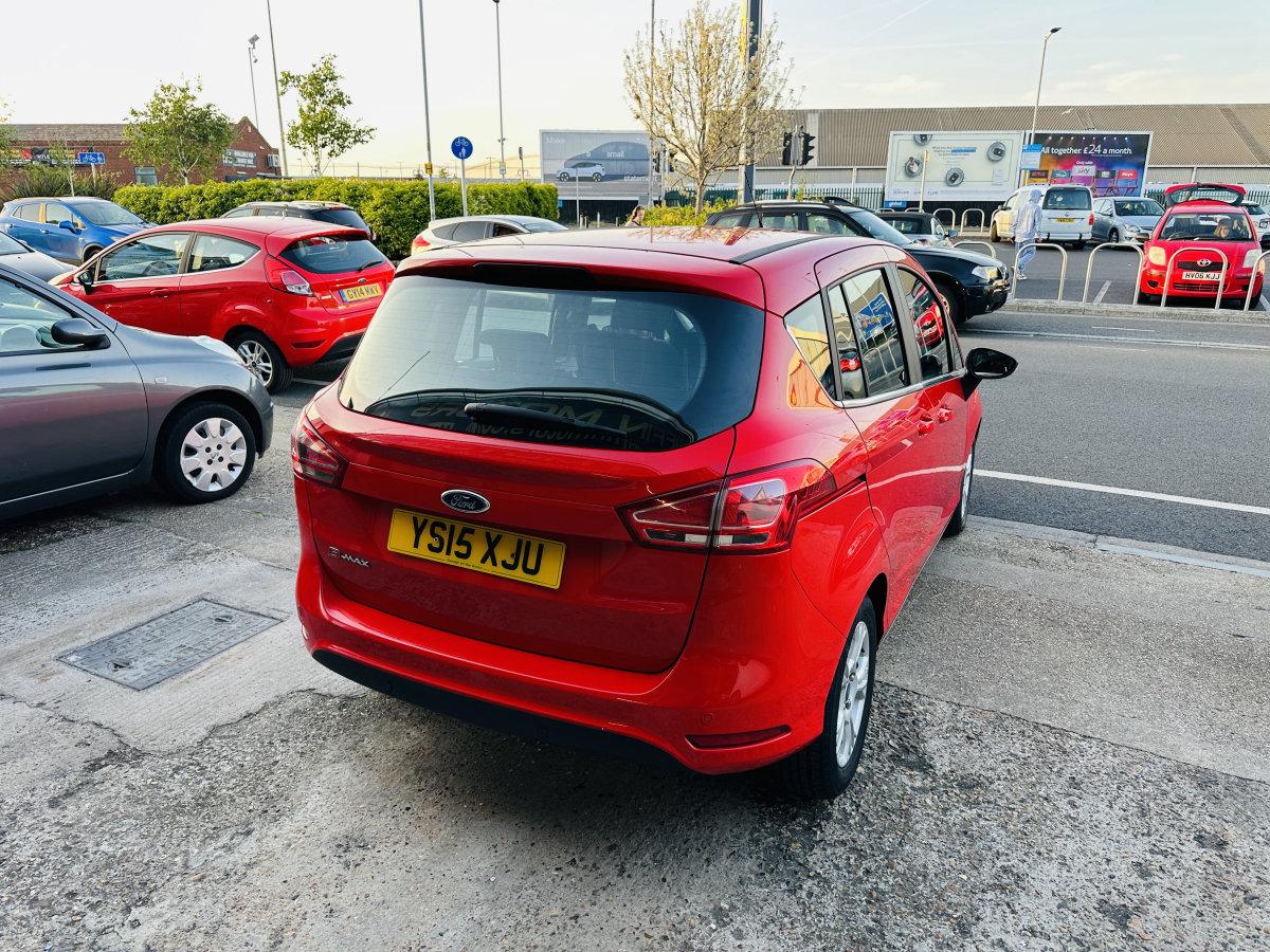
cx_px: 635
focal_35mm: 24
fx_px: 881
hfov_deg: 71.6
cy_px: 476
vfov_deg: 56.8
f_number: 1.78
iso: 64
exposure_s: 1/156
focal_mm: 6.86
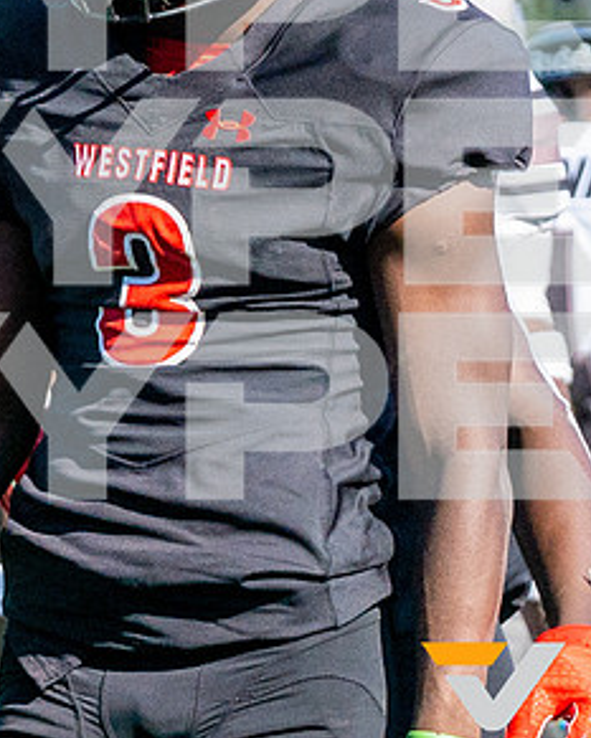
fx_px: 23273
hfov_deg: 1.5
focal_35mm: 1065
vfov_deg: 1.8
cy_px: 677
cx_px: 87
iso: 400
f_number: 3.2
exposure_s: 1/3200
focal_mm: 200
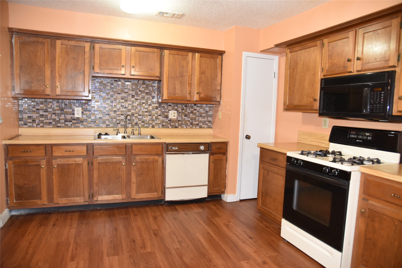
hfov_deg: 73.7
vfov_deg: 53.1
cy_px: 134
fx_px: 268
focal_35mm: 24
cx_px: 201
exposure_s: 1/60
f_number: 4
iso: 2000
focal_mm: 24
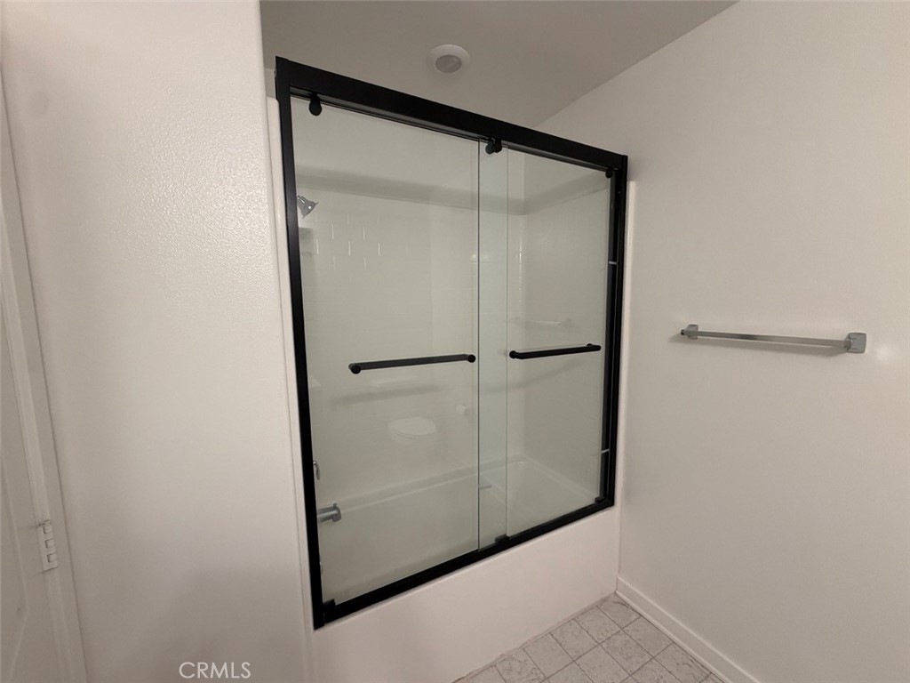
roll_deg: +0.9
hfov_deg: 102.1
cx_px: 455
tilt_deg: -6.6
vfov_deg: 85.7
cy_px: 342
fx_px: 368
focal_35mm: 14
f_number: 2.2
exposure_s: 1/60
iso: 160
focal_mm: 2.22
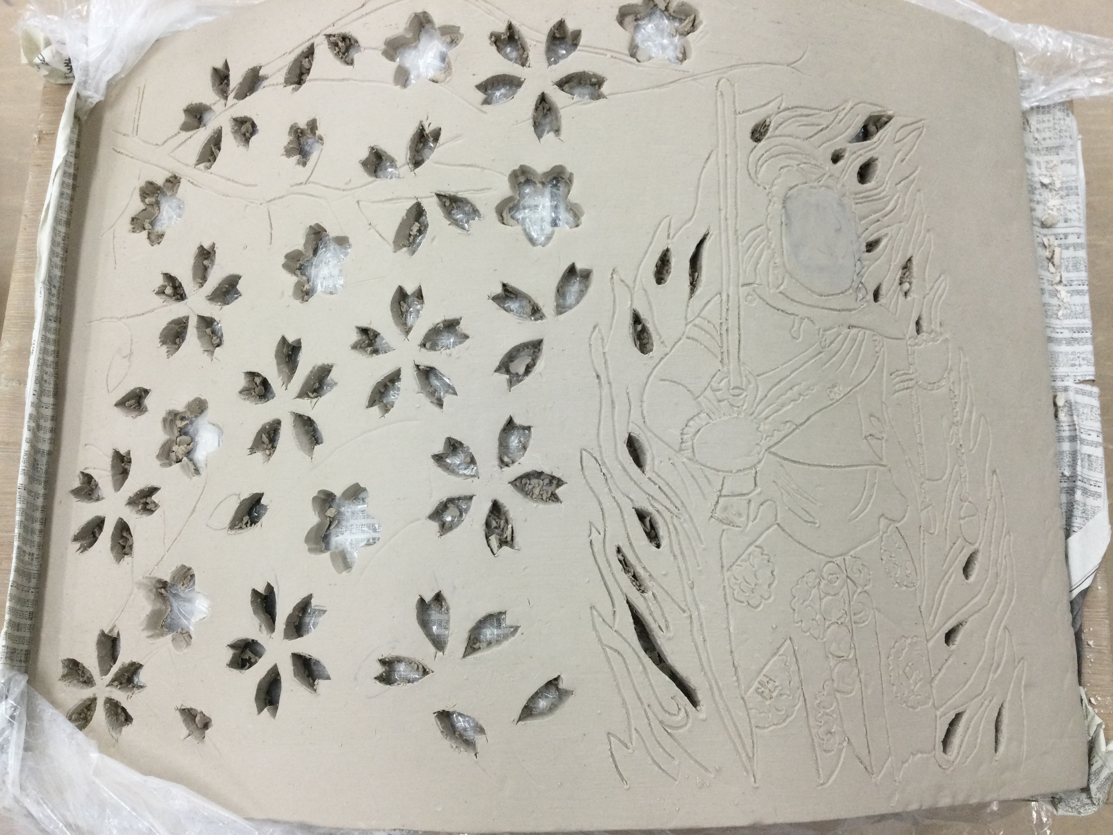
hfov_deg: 58.4
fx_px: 997
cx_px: 556
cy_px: 418
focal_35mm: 31
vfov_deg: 45.4
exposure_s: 1/33
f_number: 2.4
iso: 32
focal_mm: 3.3
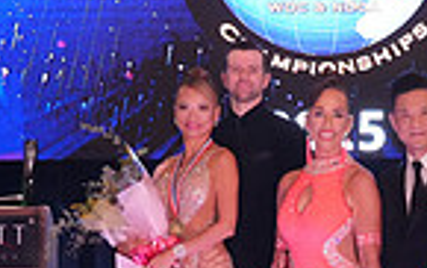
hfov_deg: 11.7
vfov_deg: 7.2
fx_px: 2085
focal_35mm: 179
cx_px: 303
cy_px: 408
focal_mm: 44
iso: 6400
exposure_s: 1/200
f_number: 5
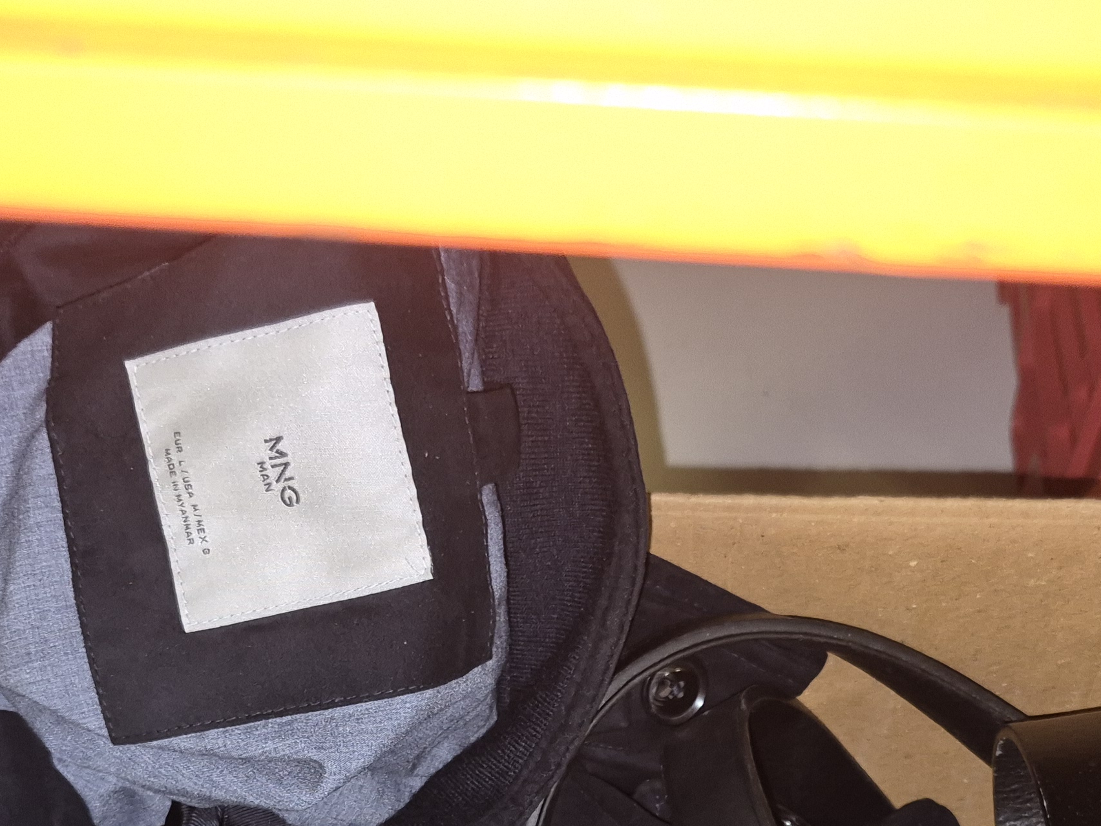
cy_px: 937
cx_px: 640
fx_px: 1718
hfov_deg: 35.5
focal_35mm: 54
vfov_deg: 24.9
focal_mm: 5.4
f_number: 1.8
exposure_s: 1/10
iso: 125
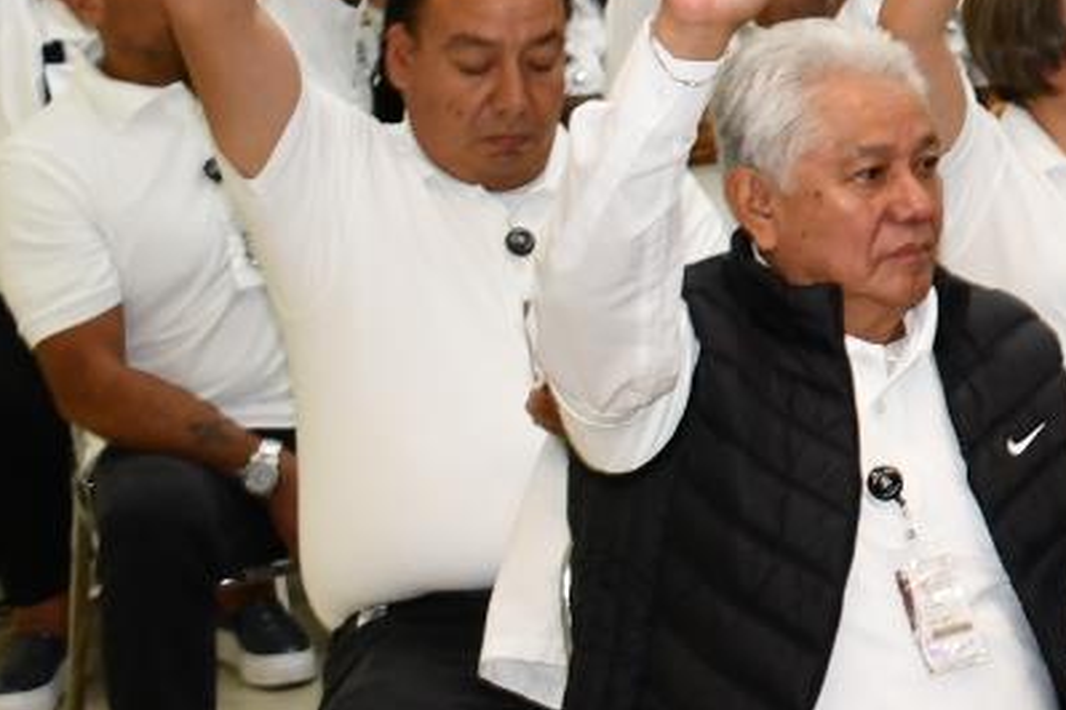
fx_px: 4086
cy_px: -131
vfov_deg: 9.8
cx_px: 1940
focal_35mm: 138
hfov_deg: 13.3
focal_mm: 23
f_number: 4
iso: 560
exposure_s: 1/60
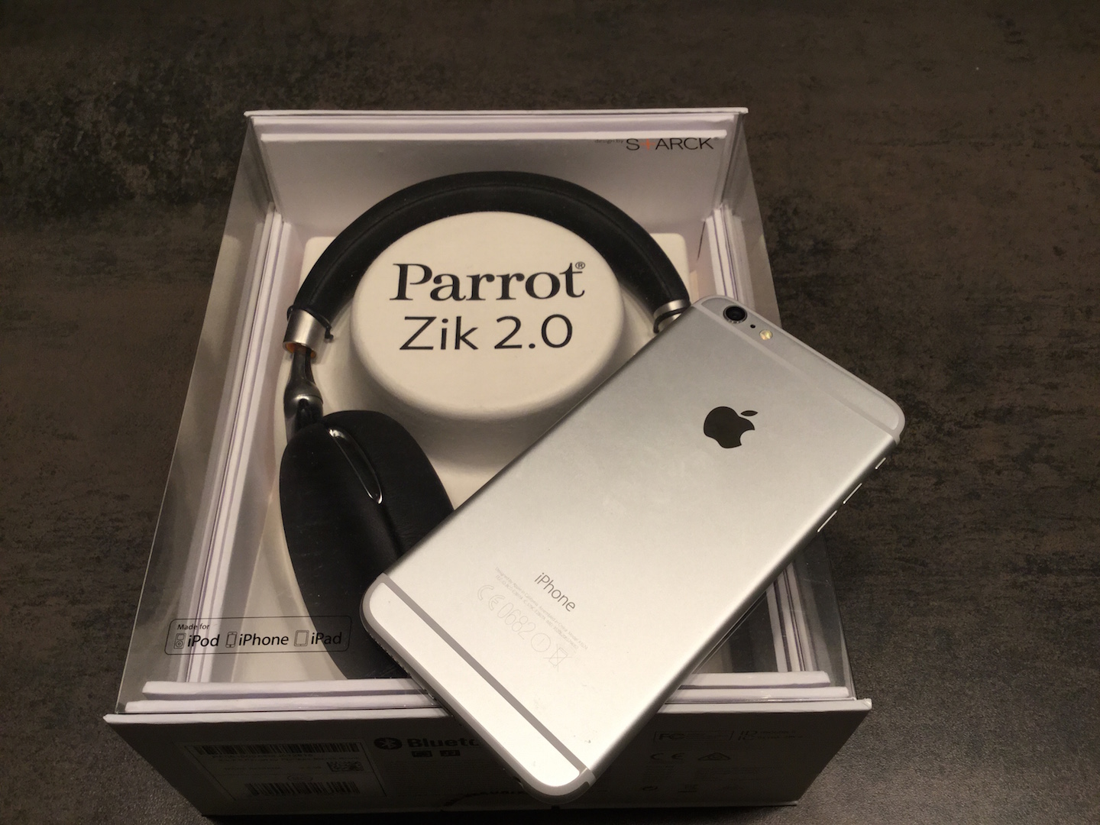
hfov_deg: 58.4
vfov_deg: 45.4
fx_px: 985
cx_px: 550
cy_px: 412
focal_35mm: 31
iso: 40
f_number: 2.4
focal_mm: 3.3
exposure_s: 1/33
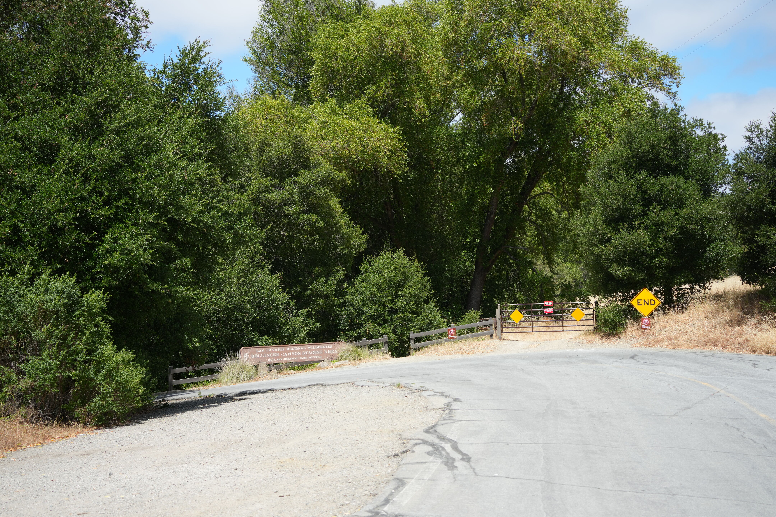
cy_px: 258
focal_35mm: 50
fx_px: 1078
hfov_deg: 39.6
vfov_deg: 27.0
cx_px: 388
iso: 250
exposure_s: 1/1000
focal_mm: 50
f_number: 4.5
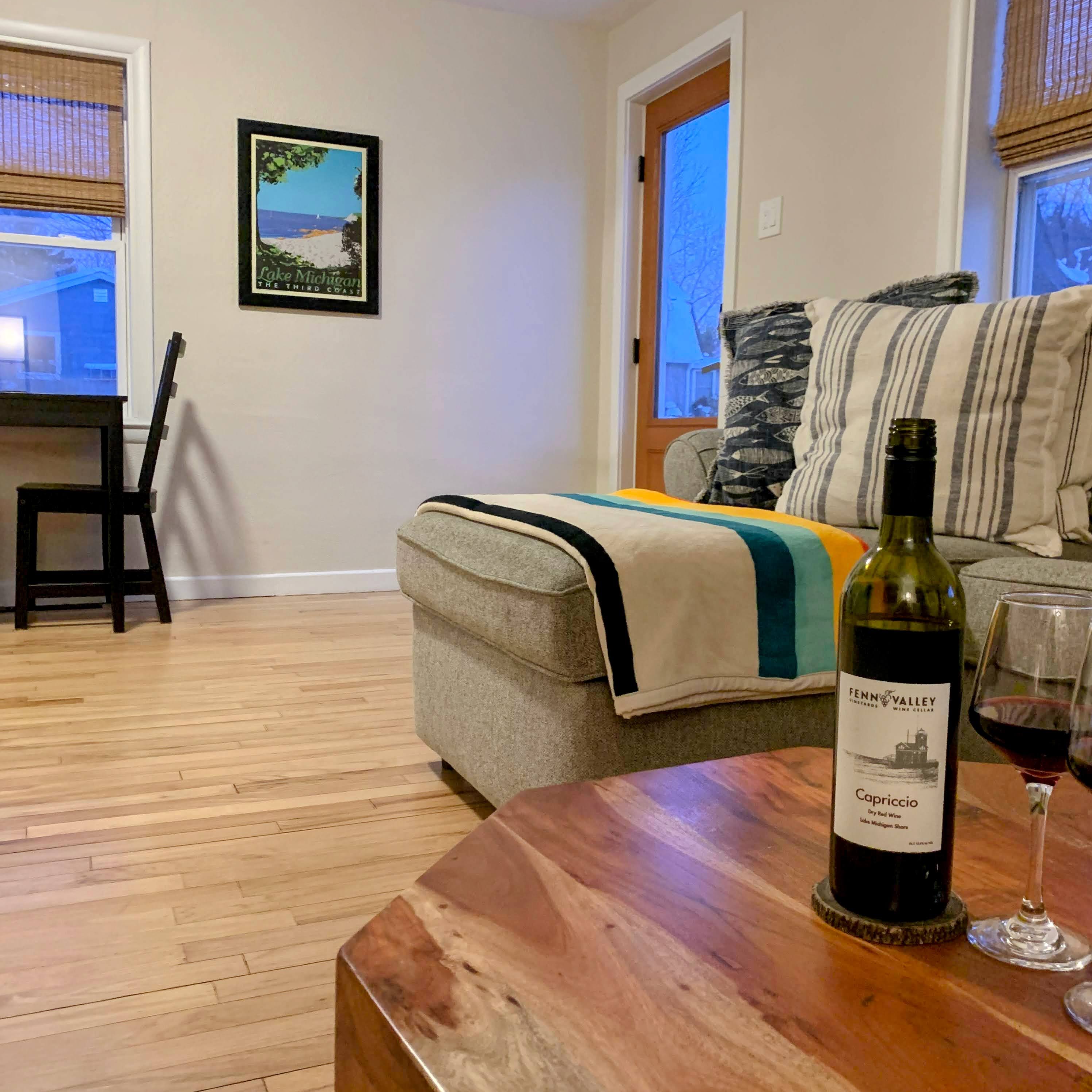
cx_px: 561
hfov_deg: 52.5
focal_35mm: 31
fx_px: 1106
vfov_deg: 52.5
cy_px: 549
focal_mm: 4.25
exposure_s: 1/40
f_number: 1.8
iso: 400
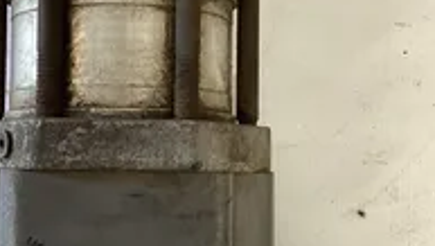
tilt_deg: -84.7
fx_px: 808
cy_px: 113
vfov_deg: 17.3
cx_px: 140
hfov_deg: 29.9
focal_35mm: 70
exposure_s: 1/50
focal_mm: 3.3
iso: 80
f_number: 2.4
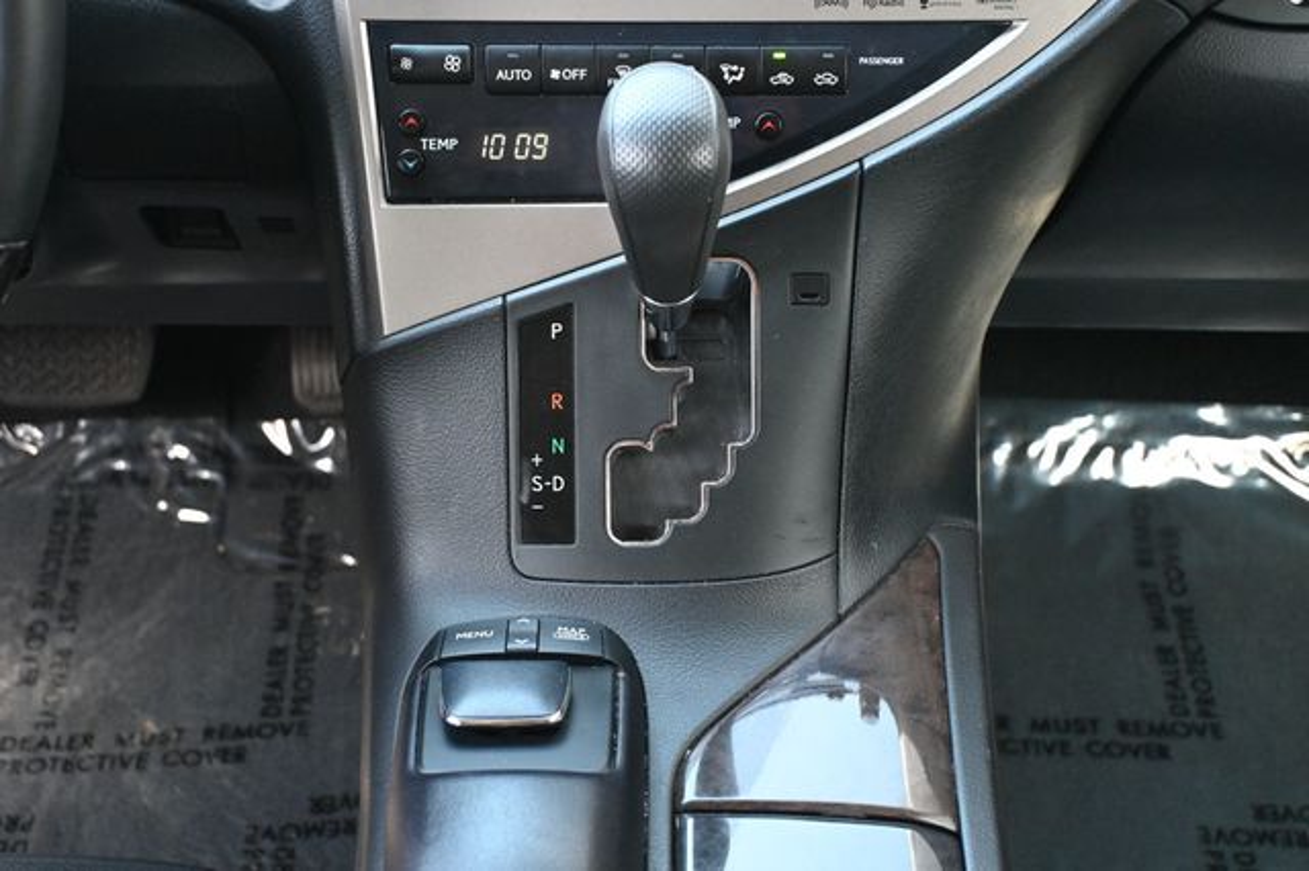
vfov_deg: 26.5
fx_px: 1853
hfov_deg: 38.9
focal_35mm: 51
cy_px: 436
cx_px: 654
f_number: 5
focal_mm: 34
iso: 3200
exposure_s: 1/100
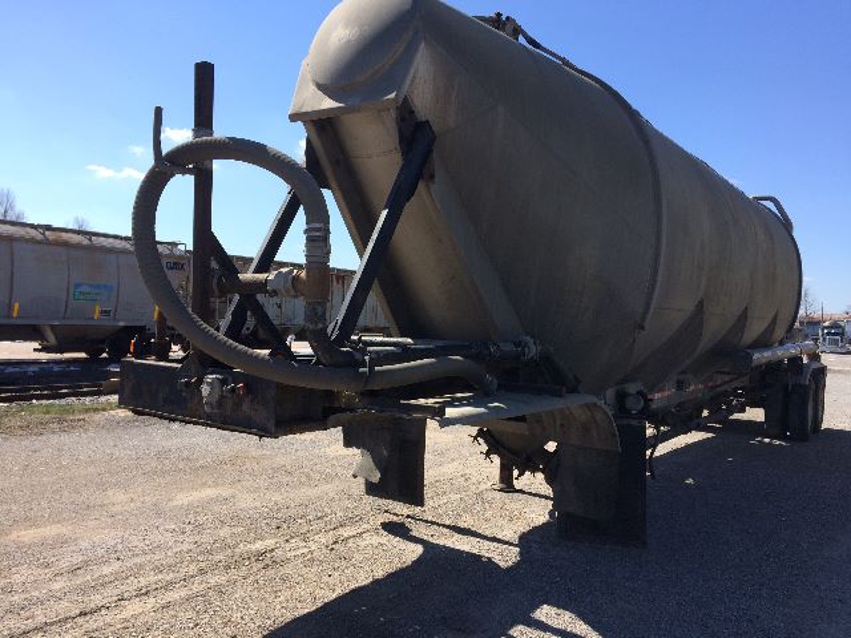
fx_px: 713
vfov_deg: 48.2
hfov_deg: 61.7
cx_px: 426
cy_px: 319
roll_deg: +0.0
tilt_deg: -2.3
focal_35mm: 29
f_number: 2.2
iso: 32
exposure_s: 1/1642
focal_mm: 4.15
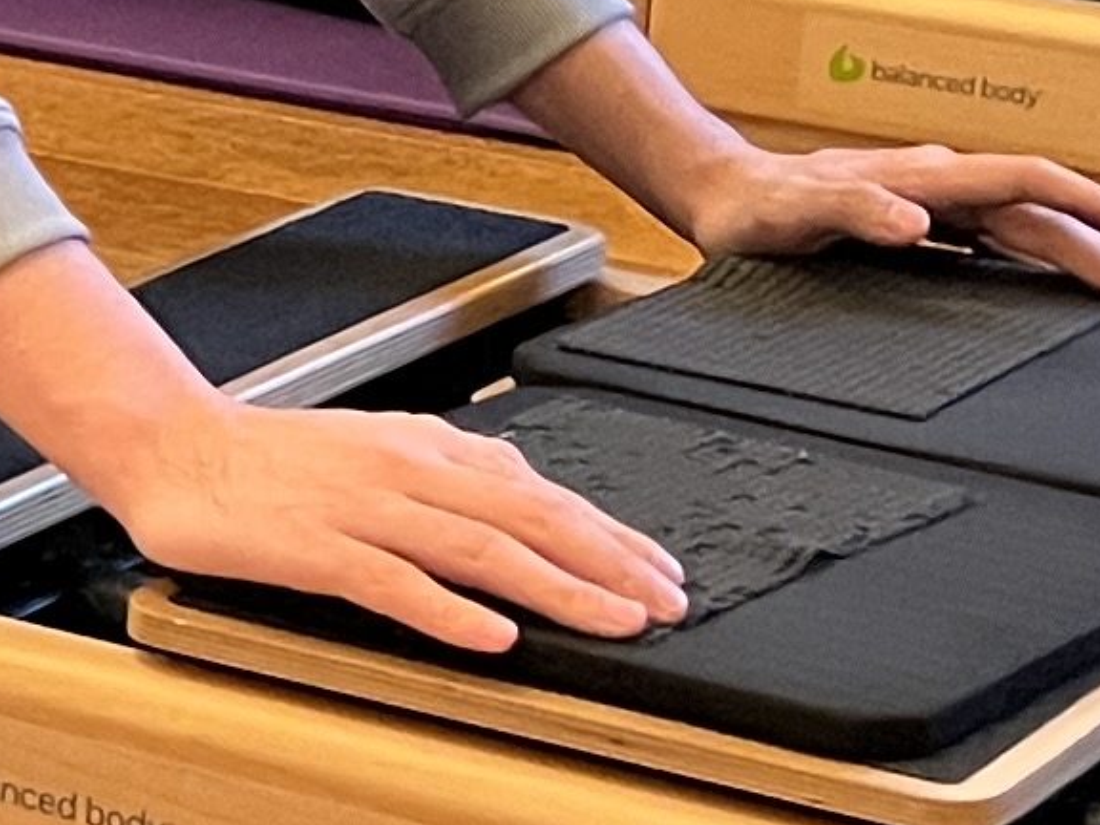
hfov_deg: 10.0
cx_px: -1121
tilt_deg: -14.5
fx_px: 5783
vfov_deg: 8.1
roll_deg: -0.1
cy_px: 107
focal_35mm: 182
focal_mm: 5.1
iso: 400
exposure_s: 1/50
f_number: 1.6
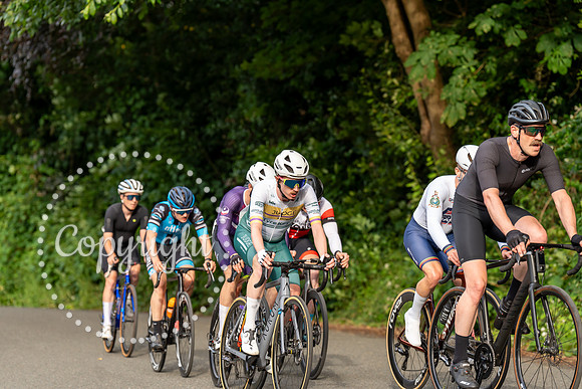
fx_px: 2102
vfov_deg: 10.6
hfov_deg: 15.8
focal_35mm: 130
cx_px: 291
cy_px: 194
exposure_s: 1/800
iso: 400
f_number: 3.5
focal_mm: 130
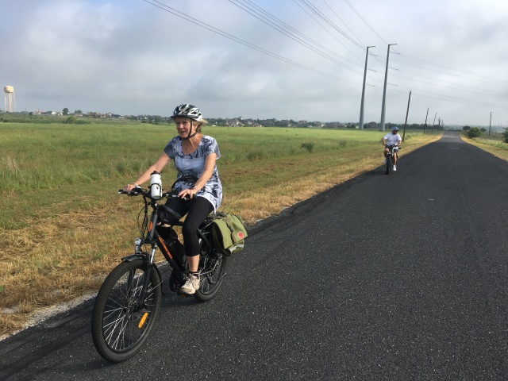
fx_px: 426
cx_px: 254
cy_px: 190
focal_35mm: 29
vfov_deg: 48.2
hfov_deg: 61.7
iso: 25
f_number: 2.2
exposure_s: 1/1183
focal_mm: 4.15
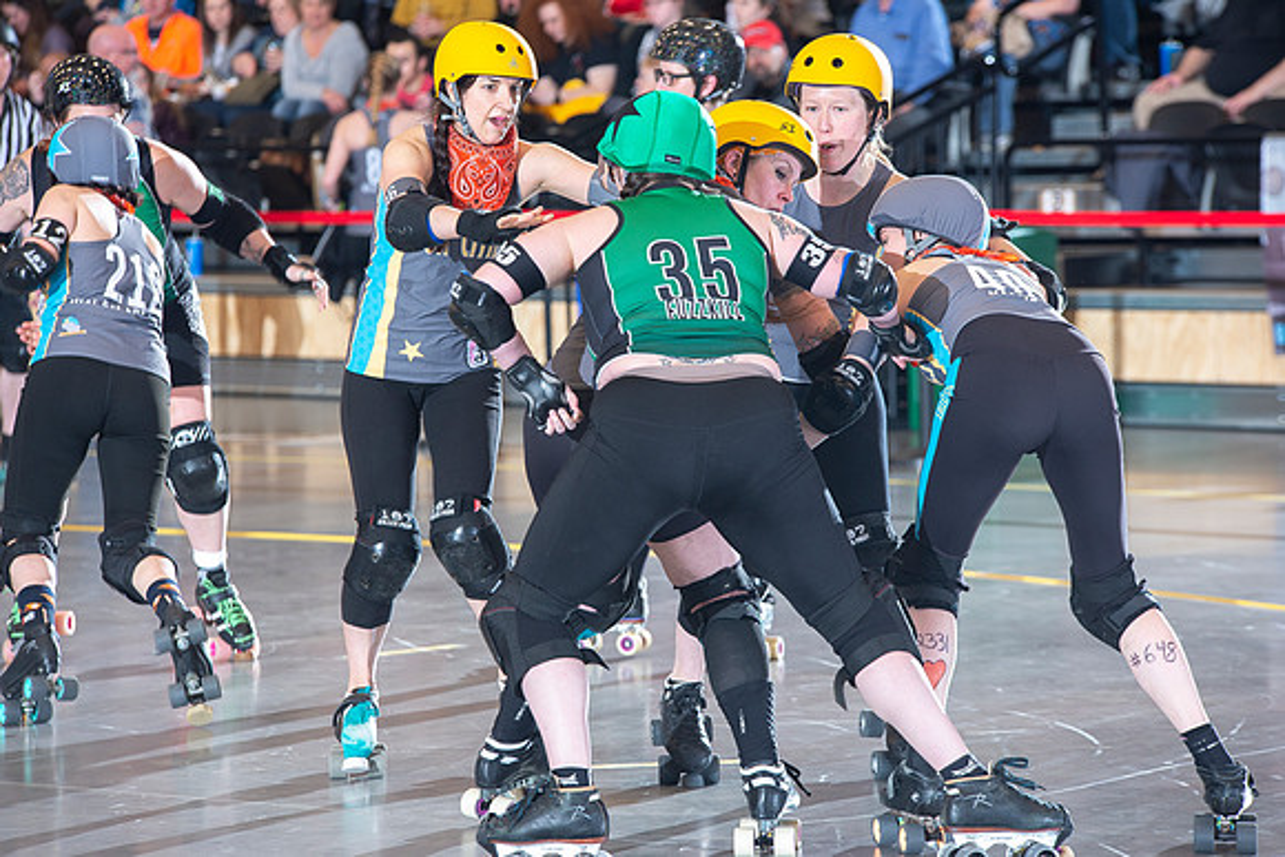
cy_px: 428
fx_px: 6605
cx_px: 642
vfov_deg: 7.4
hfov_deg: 11.1
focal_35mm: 185
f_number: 5.6
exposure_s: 1/160
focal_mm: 185
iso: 640
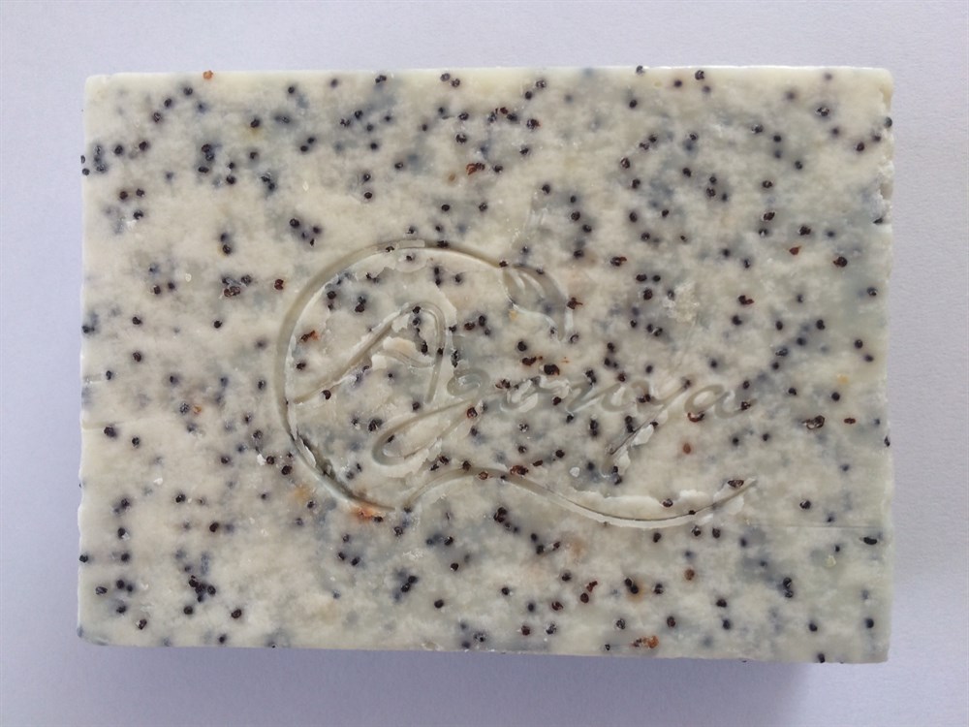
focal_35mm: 29
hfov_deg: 61.7
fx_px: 812
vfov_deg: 48.2
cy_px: 364
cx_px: 484
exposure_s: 1/50
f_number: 2.2
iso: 40
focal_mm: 4.15
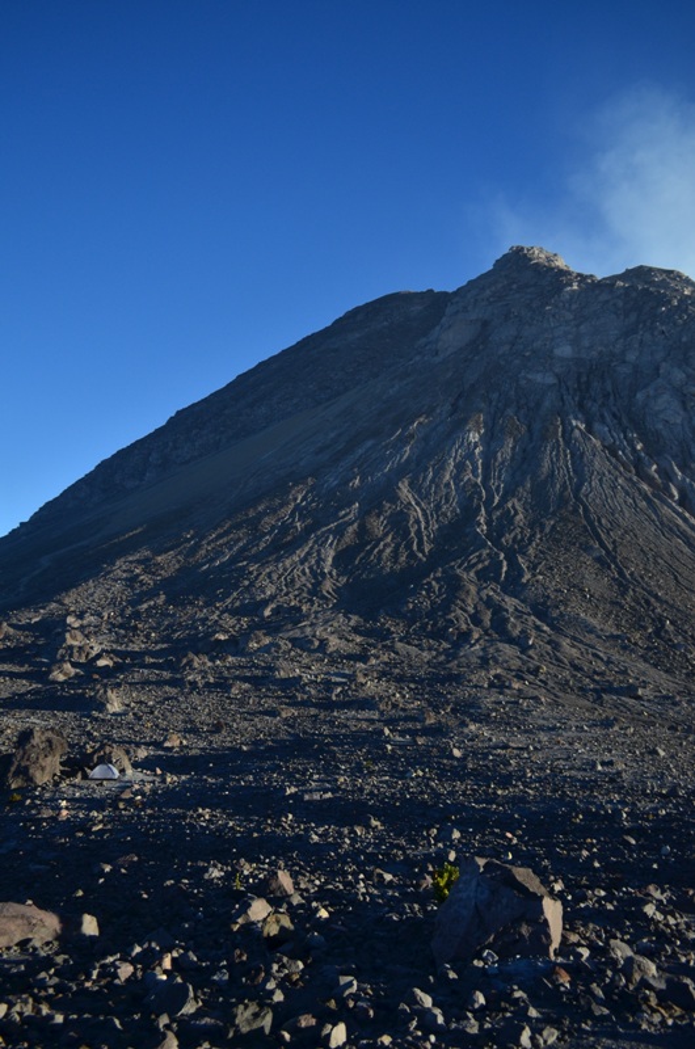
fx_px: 872
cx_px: 348
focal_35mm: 30
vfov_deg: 62.0
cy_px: 524
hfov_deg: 43.4
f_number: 4.5
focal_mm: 20
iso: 200
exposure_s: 1/2000
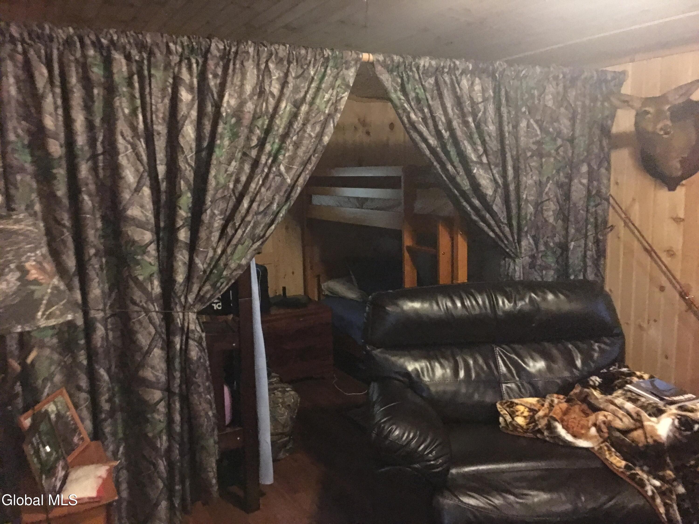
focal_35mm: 29
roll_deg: +0.8
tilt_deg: -9.1
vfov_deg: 48.2
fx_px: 586
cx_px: 350
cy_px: 262
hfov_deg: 61.7
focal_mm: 4.15
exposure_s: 1/4
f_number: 2.2
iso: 320
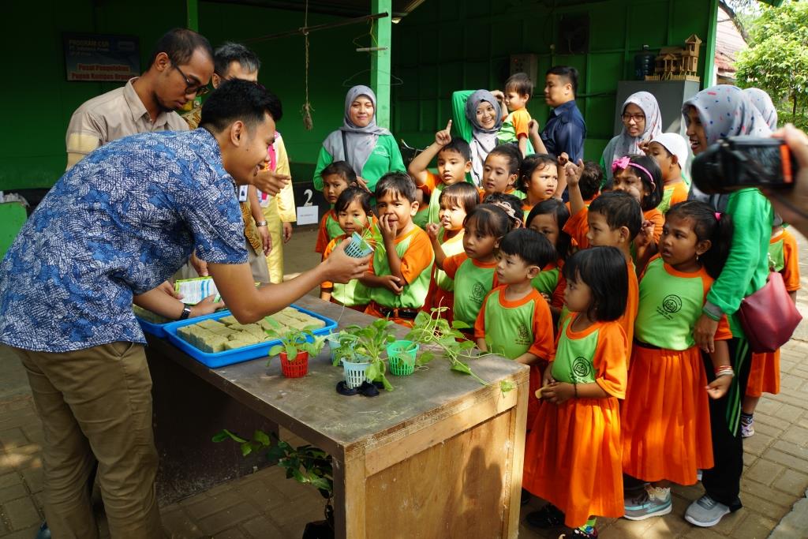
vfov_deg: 47.9
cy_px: 270
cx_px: 404
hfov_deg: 67.4
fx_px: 606
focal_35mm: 27
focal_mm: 18
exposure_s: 1/60
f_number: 4.5
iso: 100
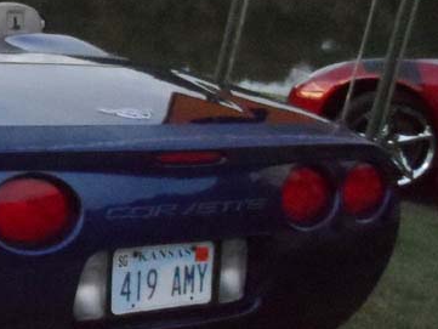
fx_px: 861
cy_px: 197
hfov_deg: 25.9
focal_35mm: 68
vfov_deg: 21.6
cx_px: -72
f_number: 3.2
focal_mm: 4
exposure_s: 1/30
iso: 800
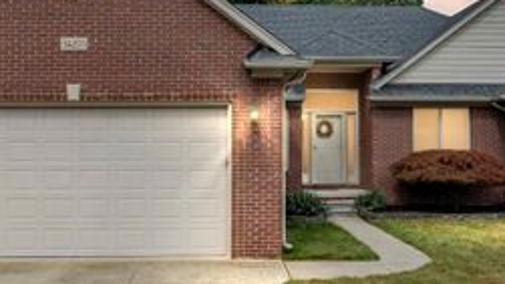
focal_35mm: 52
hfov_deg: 39.9
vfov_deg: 23.0
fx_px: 696
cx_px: 262
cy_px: 139
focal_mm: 12.29
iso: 100
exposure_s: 1/100
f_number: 4
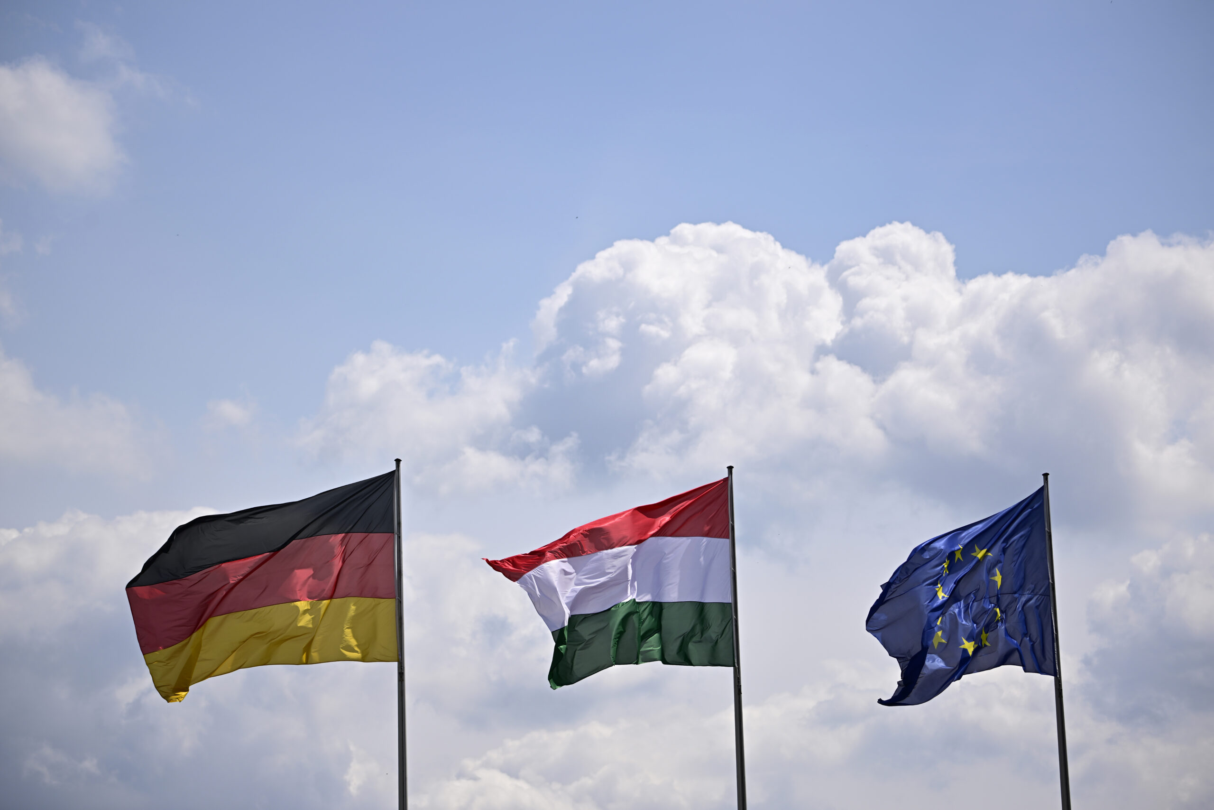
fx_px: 4215
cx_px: 607
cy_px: 405
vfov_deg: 11.0
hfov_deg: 16.4
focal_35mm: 125
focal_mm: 125
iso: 64
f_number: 4.8
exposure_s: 1/1000
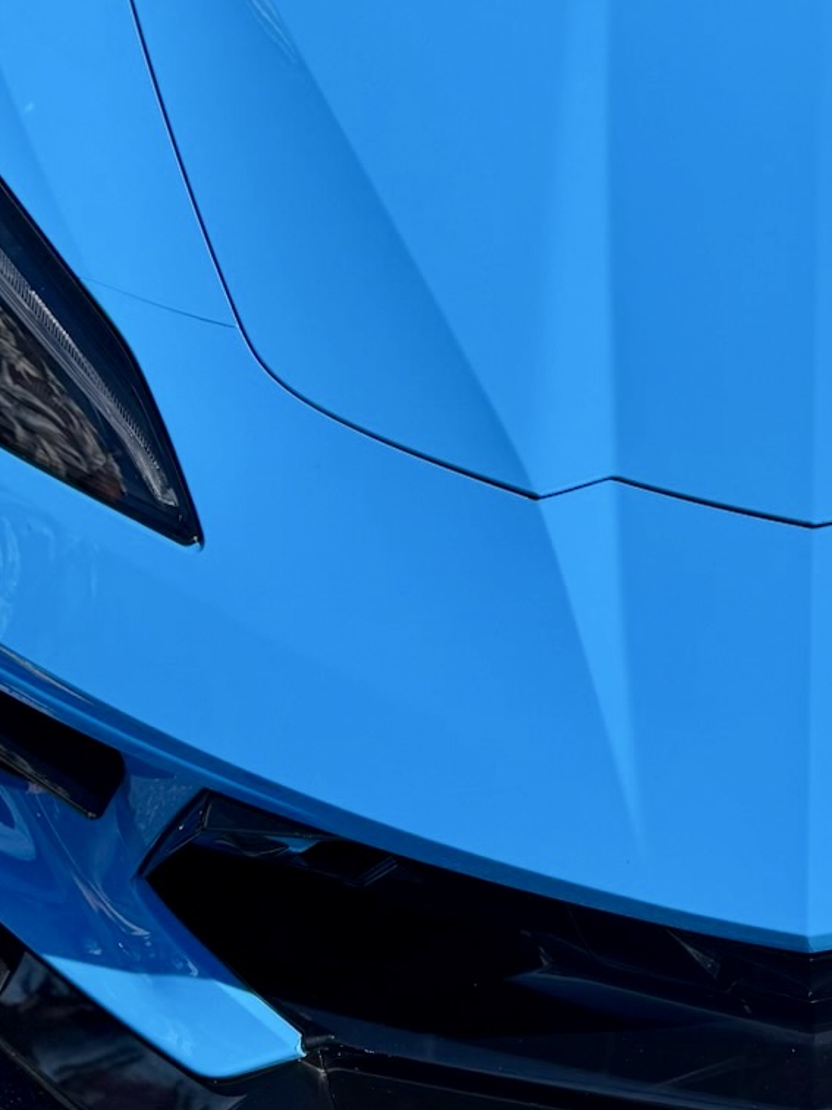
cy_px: 245
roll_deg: -1.4
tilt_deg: -29.8
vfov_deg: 29.2
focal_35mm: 65
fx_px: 2083
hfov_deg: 21.8
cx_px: 833
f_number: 1.78
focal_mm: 6.76
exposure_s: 1/6711
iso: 80
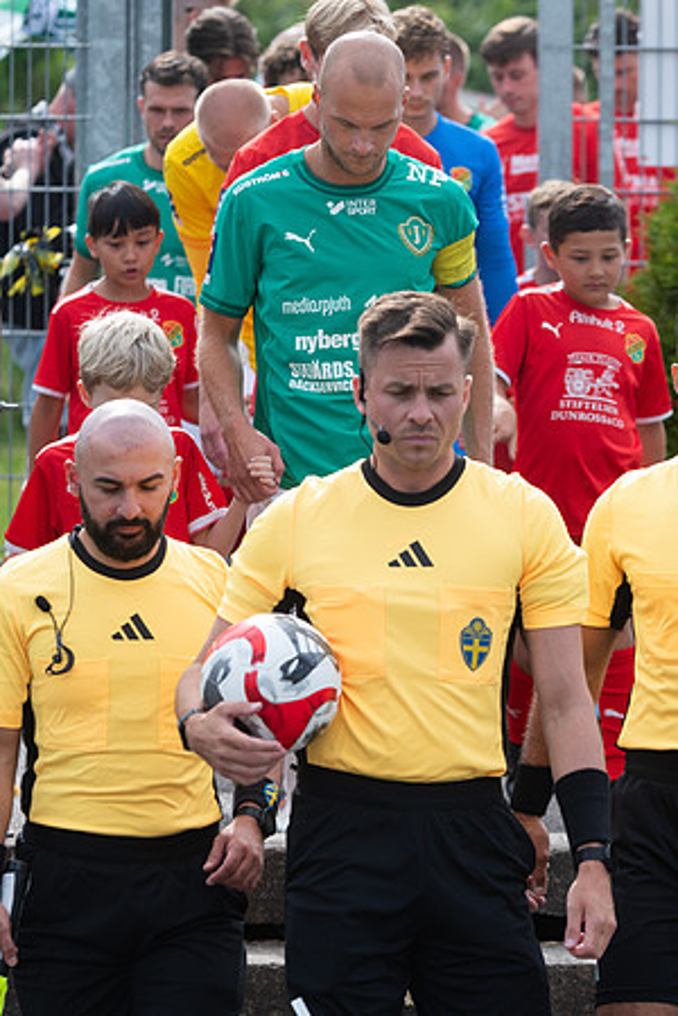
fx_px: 5932
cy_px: 508
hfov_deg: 6.5
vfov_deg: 9.8
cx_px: 339
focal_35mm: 210
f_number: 5
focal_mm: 140
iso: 220
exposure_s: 1/640
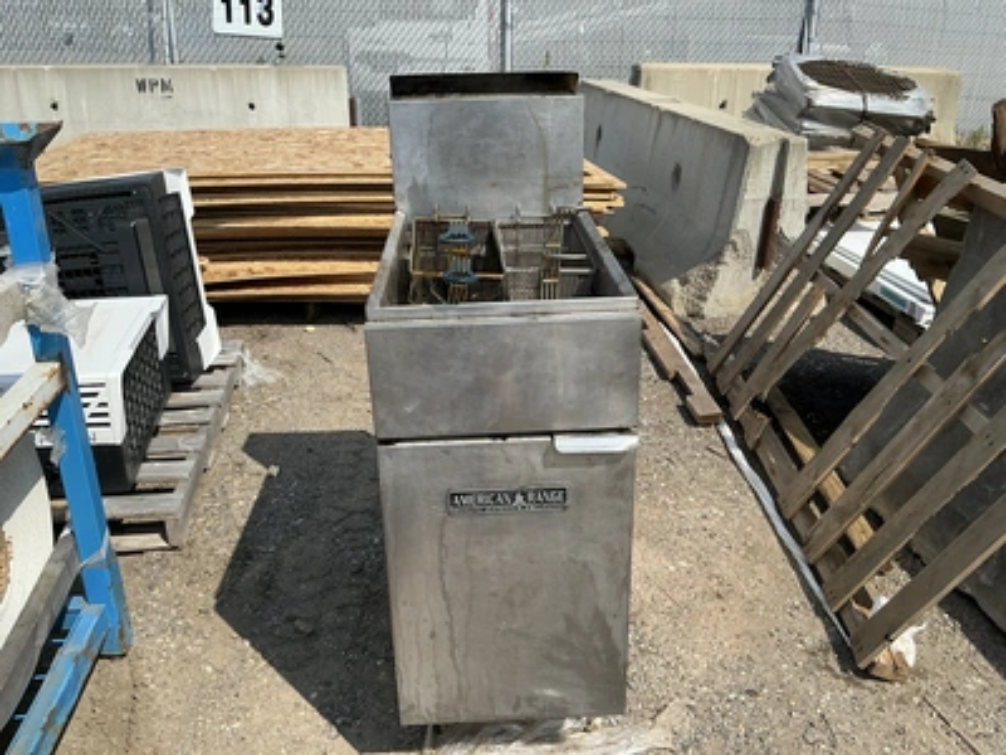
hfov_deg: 63.4
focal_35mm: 28
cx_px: 503
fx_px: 814
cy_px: 378
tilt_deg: -23.2
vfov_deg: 49.7
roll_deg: -1.3
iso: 25
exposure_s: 1/1786
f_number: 1.8
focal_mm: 3
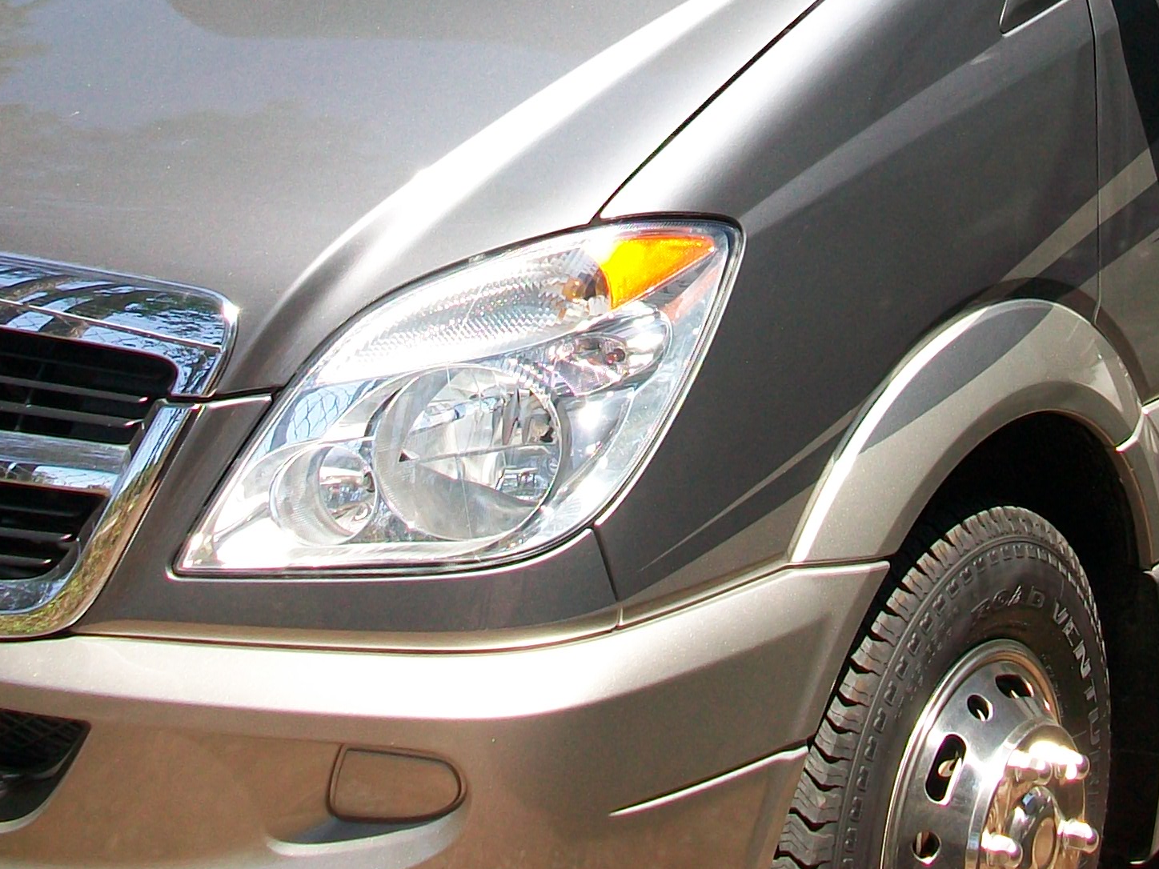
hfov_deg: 24.0
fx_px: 2712
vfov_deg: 17.3
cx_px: 775
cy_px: -187
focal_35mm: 81
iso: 64
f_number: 2.8
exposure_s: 1/400
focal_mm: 5.7
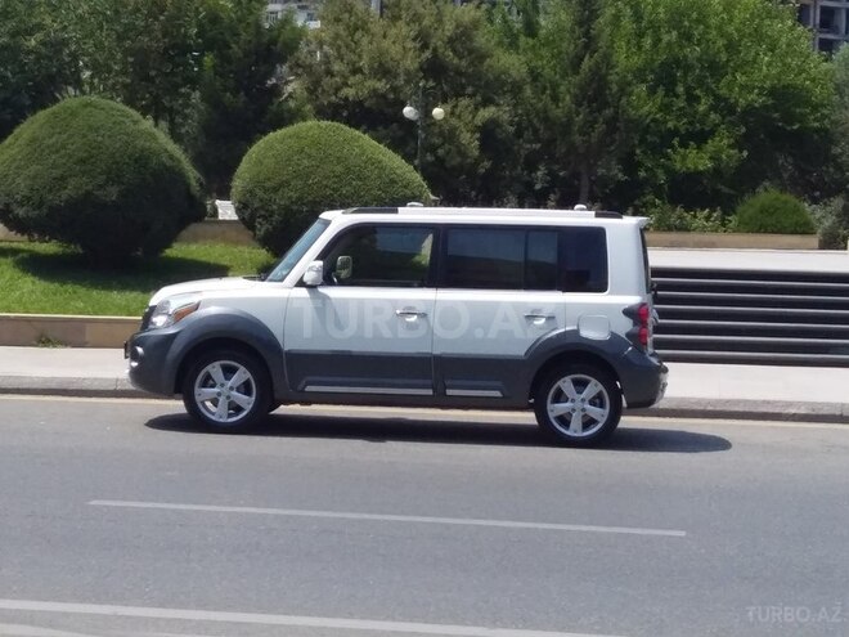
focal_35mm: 31
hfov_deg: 58.4
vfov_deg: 45.4
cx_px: 424
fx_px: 760
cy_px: 318
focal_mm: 3.3
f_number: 2.2
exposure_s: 1/1330
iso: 40
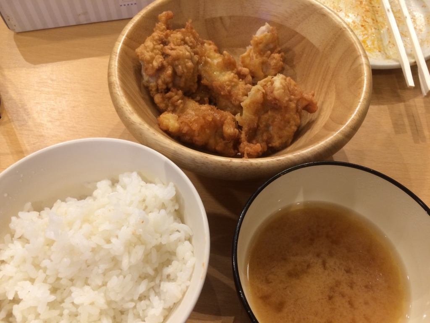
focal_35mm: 29
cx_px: 215
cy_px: 162
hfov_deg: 61.7
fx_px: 360
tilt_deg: -58.7
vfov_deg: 48.2
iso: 80
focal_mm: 4.15
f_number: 2.2
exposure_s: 1/33
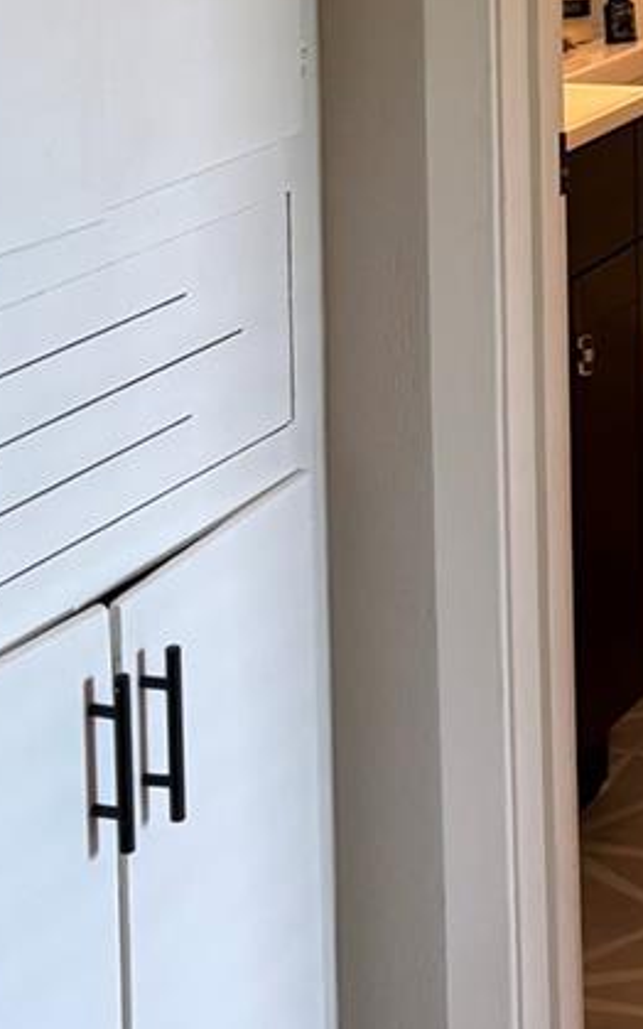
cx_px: 945
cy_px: -255
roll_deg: +0.8
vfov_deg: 19.2
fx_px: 2831
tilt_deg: -3.7
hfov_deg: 12.4
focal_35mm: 101
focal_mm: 5.96
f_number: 1.6
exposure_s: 1/60
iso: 125
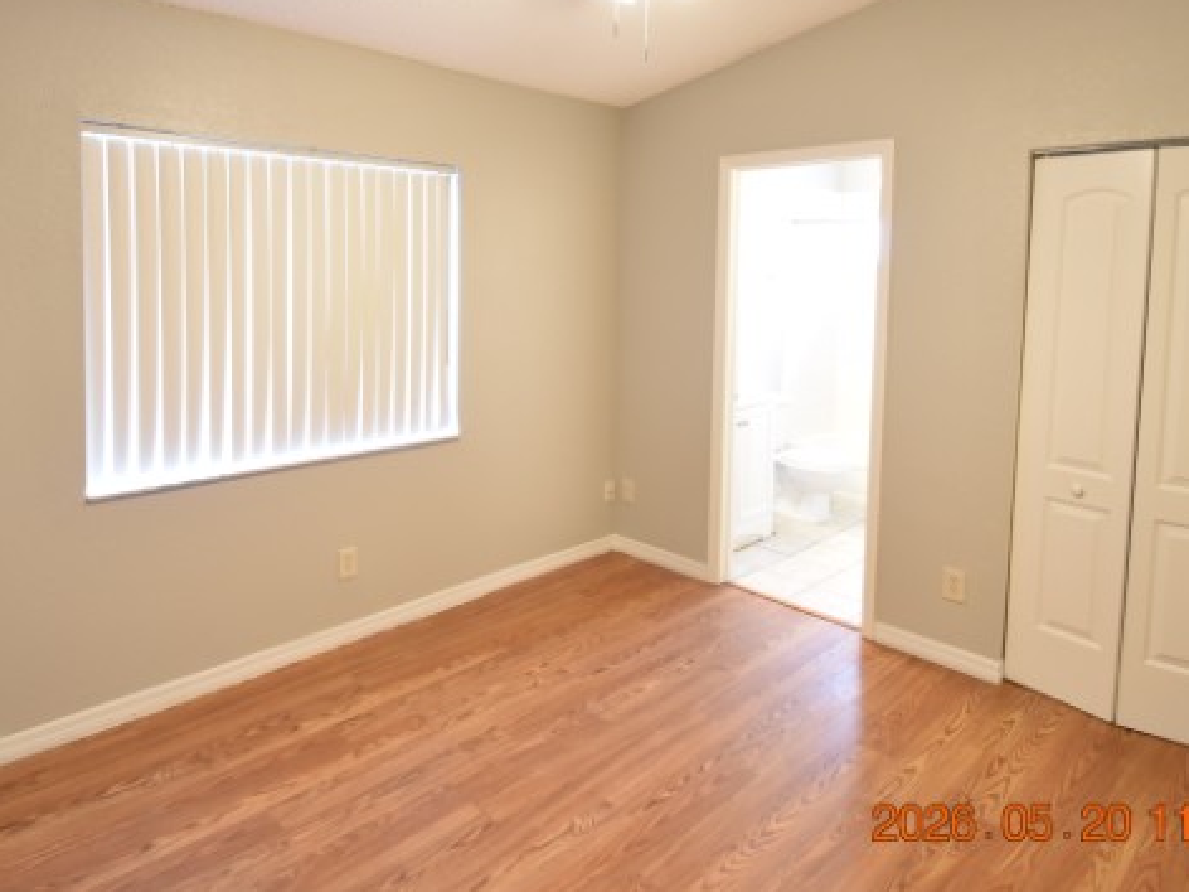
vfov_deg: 59.9
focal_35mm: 22
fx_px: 756
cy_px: 310
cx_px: 539
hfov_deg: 76.2
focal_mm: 10
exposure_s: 1/30
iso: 800
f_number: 3.5
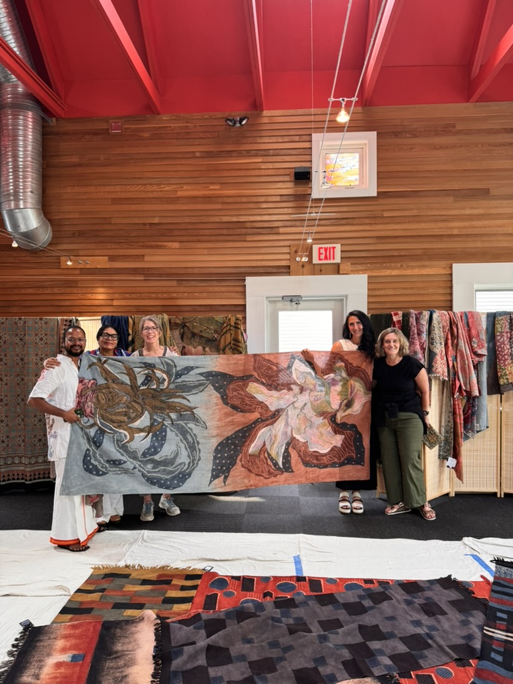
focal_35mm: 24
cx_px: 256
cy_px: 342
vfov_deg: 71.6
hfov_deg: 56.8
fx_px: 474
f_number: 1.78
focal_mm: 6.76
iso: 125
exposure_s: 1/60
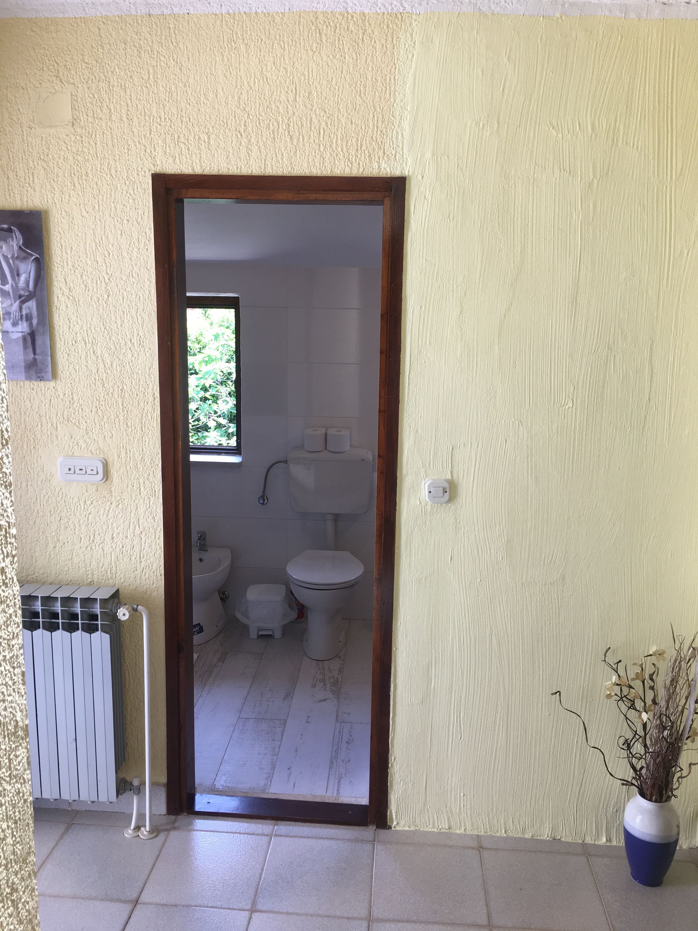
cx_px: 349
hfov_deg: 48.2
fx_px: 780
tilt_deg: -10.4
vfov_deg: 61.7
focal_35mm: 29
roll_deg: -1.3
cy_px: 466
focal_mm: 4.15
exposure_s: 1/100
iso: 32
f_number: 2.2
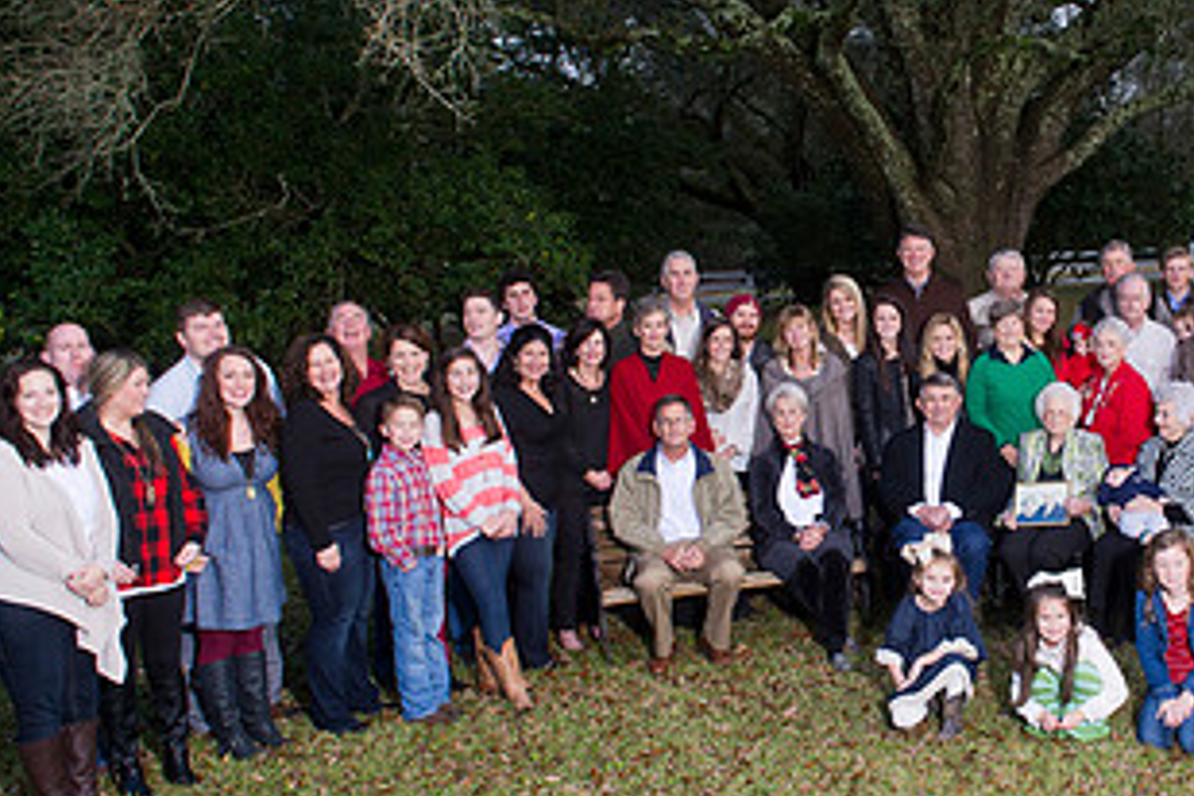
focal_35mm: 45
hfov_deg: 41.7
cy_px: 390
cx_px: 954
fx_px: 1492
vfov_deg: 29.9
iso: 1000
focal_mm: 24
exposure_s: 1/250
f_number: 9
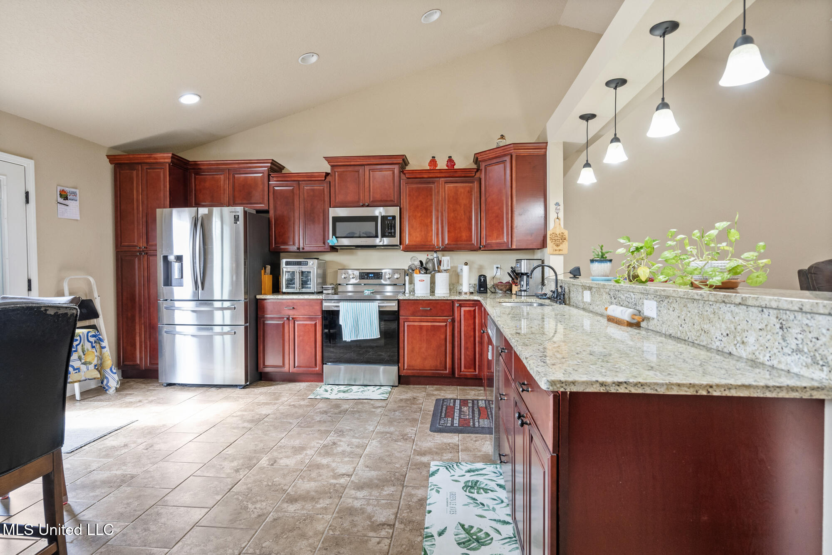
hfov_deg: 90.0
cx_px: 416
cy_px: 278
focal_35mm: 18
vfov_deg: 67.4
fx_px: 416
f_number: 8
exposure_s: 1/4
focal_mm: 18
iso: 800
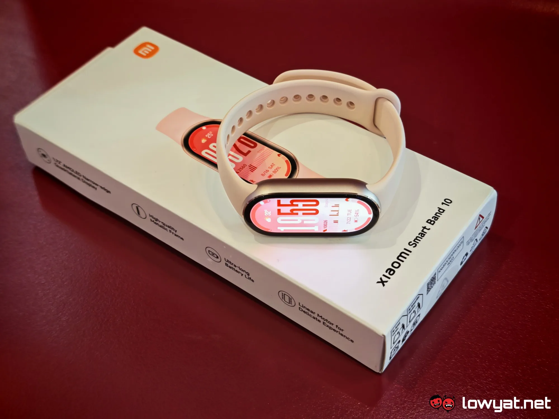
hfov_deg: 41.2
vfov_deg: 31.5
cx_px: 280
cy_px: 210
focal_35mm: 46
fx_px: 743
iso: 125
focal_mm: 5.4
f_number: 1.6
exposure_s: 1/50
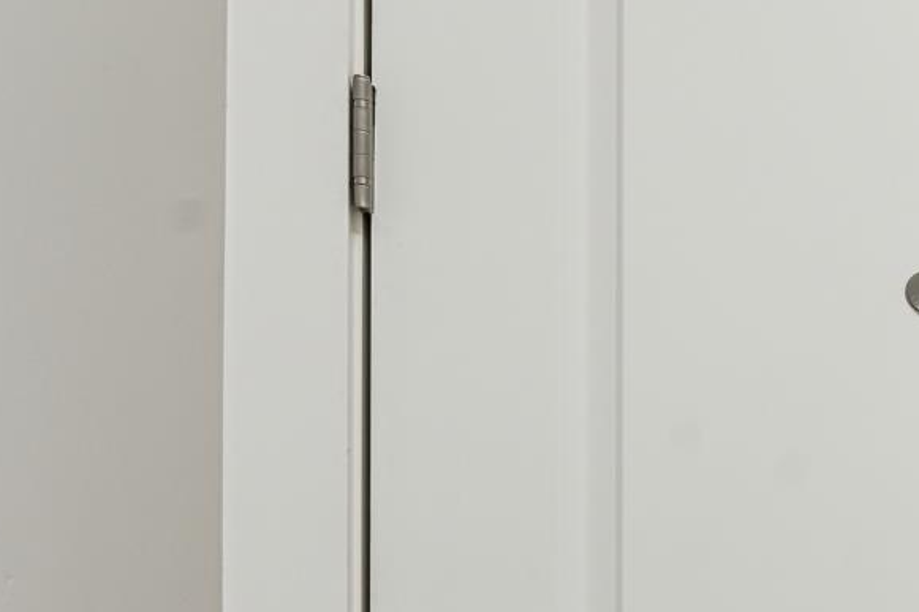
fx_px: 2195
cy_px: 746
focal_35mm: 86
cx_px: 1953
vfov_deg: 15.3
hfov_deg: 16.4
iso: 200
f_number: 8
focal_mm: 20
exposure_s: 1/3
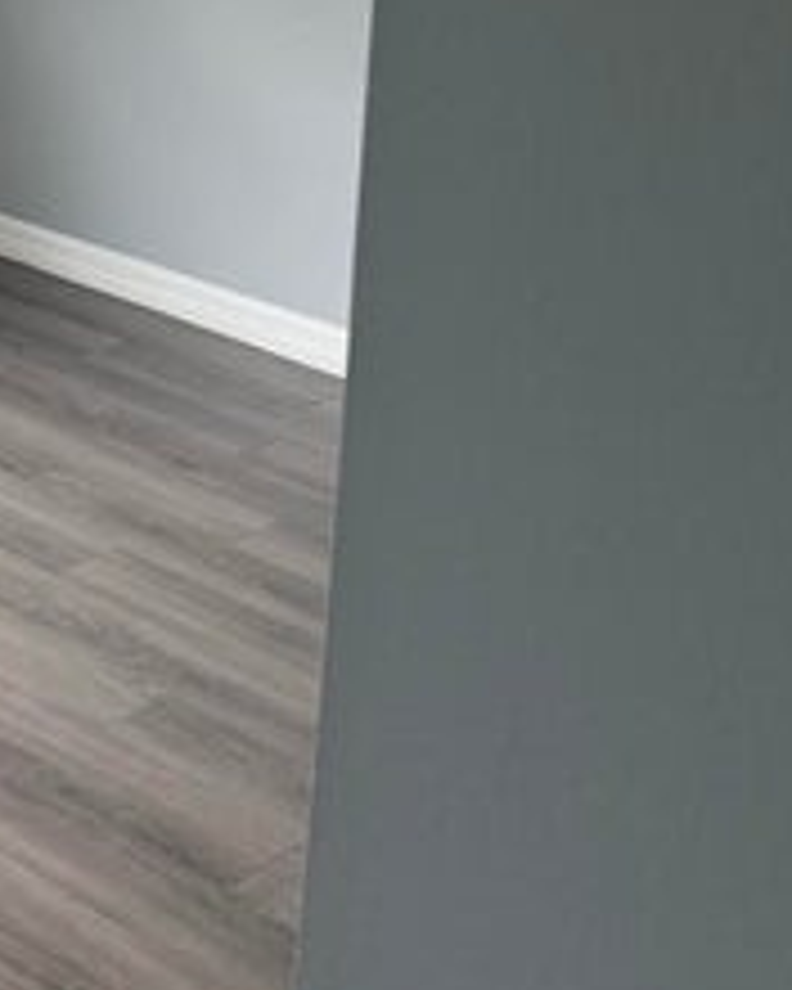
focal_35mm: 68
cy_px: -166
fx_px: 1992
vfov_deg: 25.4
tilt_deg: -5.7
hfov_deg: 20.6
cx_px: -230
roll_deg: -3.7
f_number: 1.78
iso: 160
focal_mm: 6.76
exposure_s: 1/159
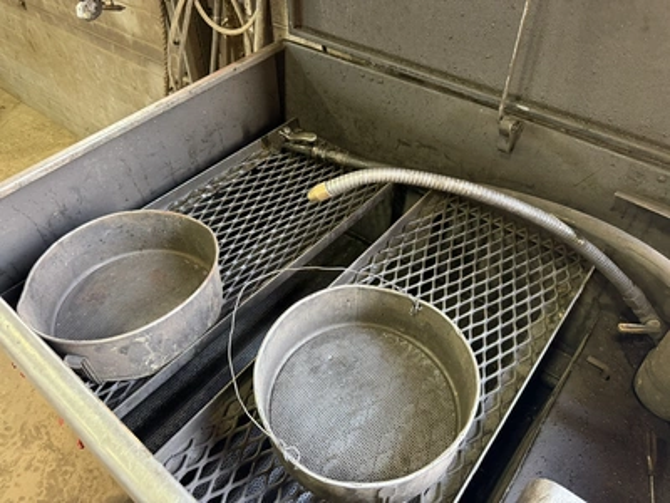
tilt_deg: -44.9
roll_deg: +2.1
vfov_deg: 56.8
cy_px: 252
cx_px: 335
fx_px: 465
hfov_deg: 71.6
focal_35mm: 24
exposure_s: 1/60
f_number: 1.78
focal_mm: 6.76
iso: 640
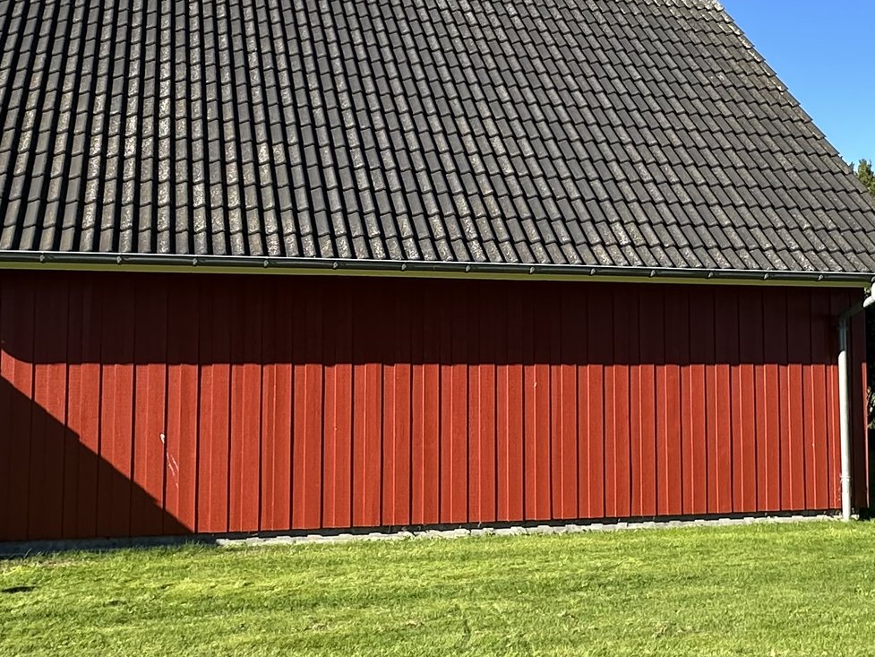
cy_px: 272
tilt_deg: +2.2
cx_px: 433
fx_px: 1087
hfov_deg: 43.8
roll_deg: -1.6
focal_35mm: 43
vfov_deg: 33.5
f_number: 2.2
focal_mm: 2.22
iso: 50
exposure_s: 1/774
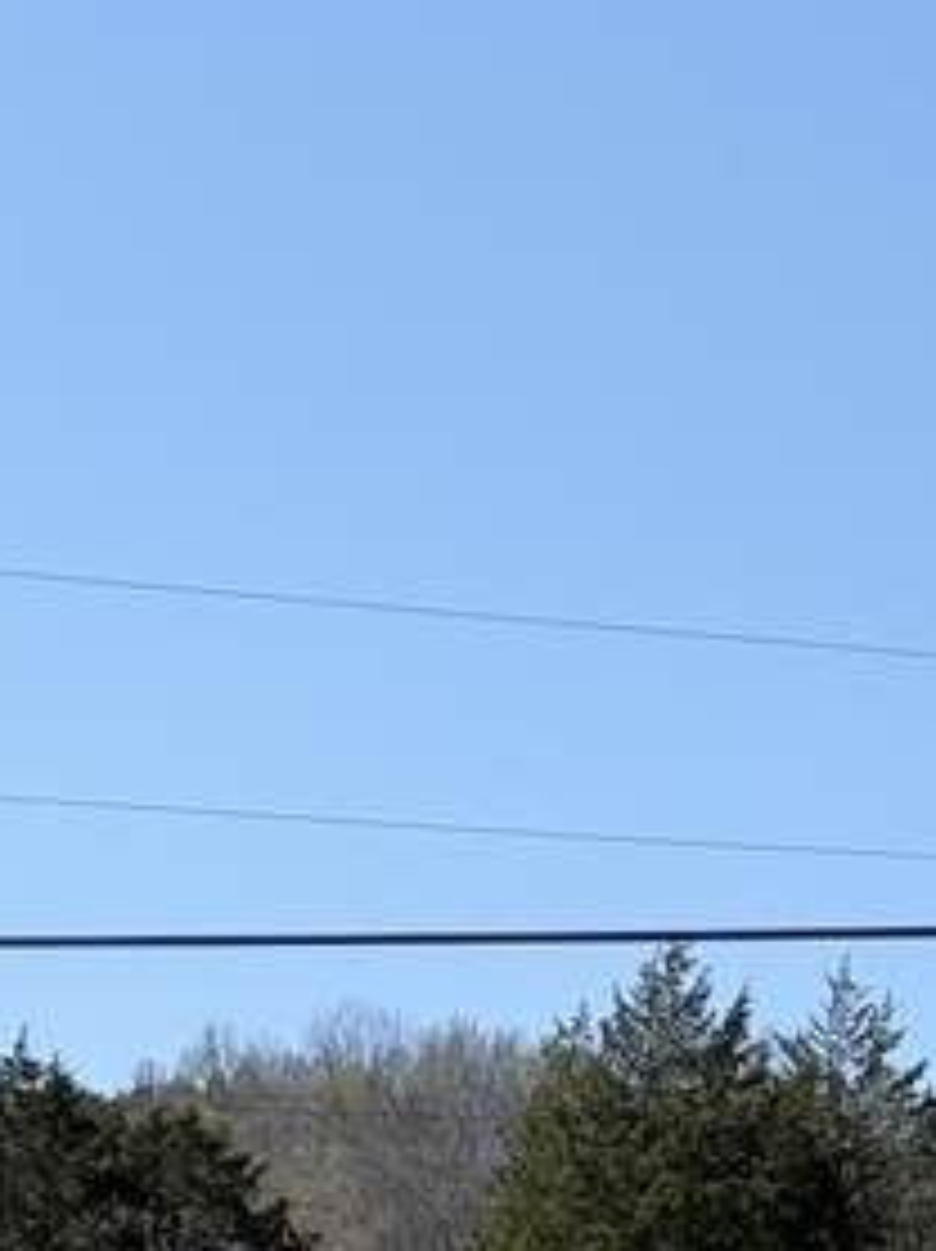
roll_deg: +0.5
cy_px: 2052
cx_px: 1498
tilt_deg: +3.2
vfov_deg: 11.3
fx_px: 5994
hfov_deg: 8.7
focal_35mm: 166
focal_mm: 6.76
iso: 64
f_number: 1.78
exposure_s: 1/3704
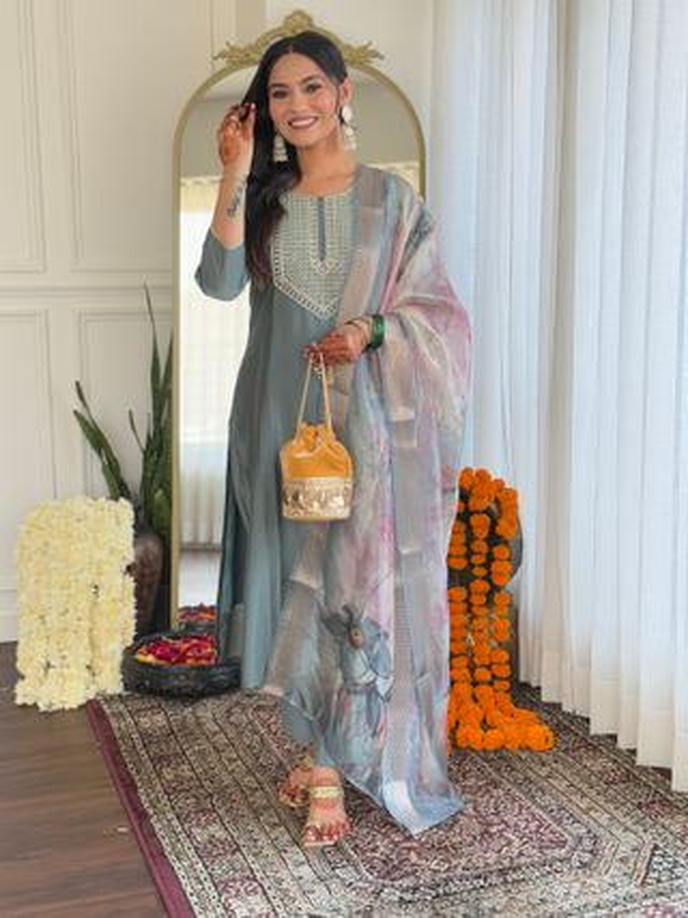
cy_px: 459
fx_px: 1273
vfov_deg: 39.7
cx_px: 344
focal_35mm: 48
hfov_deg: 30.3
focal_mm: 6.76
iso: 160
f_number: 1.78
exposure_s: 1/104
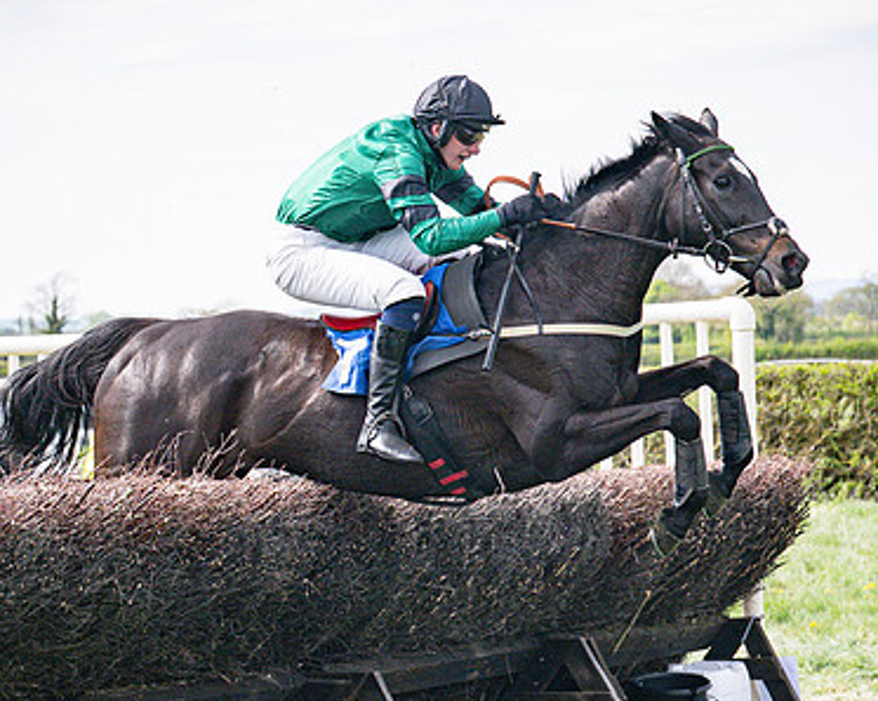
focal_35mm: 182
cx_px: 526
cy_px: 352
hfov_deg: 10.6
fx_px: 4727
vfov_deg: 8.5
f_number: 5
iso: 400
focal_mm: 70
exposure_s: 1/2500
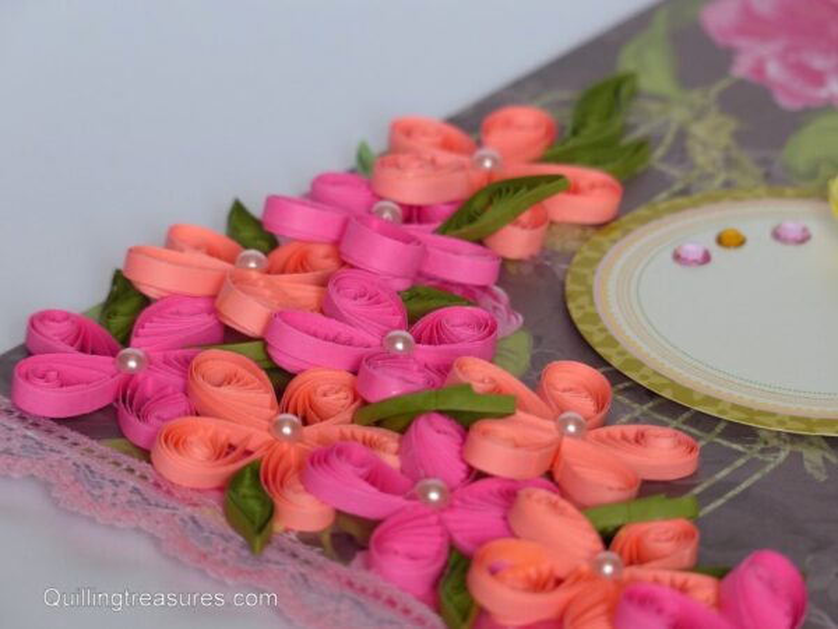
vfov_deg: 4.2
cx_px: 419
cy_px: 314
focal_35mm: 352
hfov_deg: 5.6
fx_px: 8521
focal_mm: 63.4
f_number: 2.8
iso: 100
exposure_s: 1/100
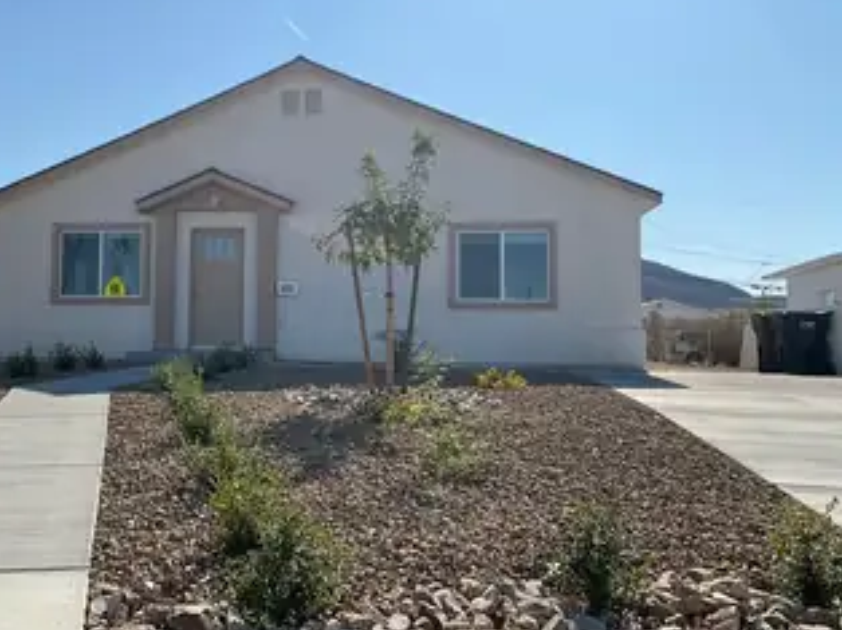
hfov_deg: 49.6
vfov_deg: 38.6
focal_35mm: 37
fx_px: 899
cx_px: 311
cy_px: 292
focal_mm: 3
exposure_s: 1/3125
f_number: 1.8
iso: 16
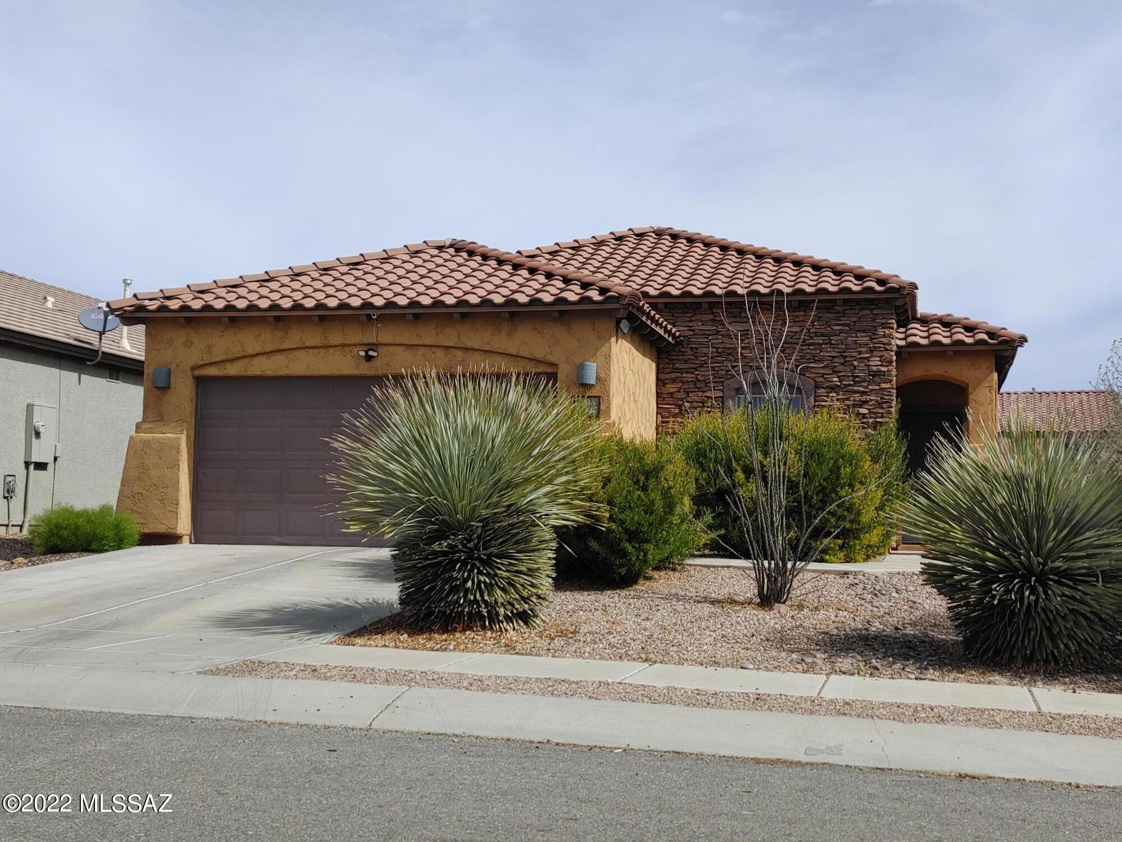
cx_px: 561
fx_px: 1426
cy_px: 421
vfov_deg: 32.9
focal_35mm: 44
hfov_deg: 42.9
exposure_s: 1/3846
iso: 50
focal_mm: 5.58
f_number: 1.8
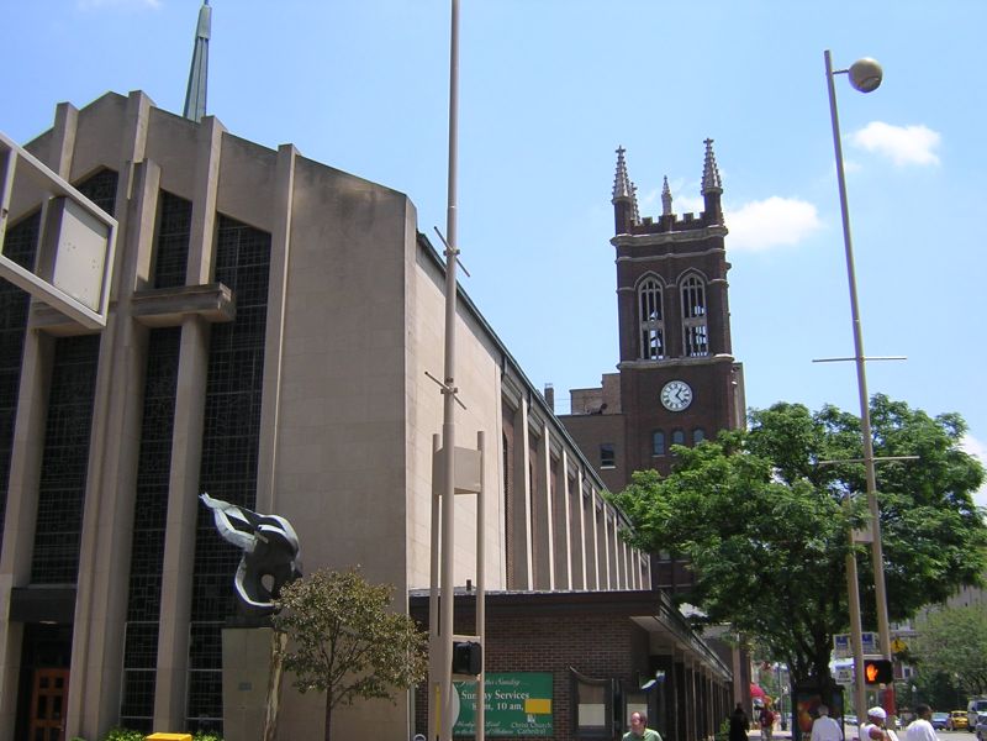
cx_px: 494
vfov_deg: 39.7
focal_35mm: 36
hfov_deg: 51.4
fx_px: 1026
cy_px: 370
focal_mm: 4.7
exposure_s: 1/254
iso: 100
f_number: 5.2
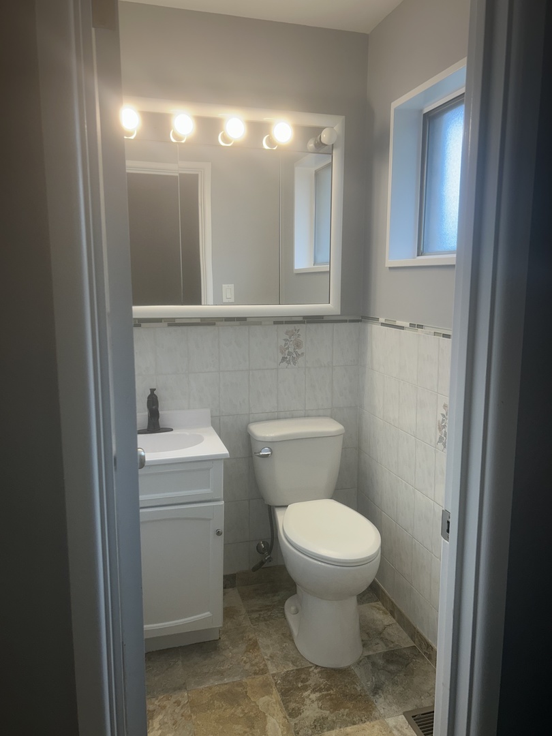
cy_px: 368
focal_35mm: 26
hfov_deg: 53.1
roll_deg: +0.2
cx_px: 276
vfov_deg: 67.3
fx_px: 553
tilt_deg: -8.7
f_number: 1.5
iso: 32
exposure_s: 1/128
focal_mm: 5.7
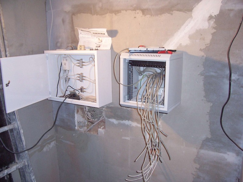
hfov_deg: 54.0
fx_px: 239
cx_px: 122
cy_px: 91
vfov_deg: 41.8
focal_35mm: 34
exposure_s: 1/60
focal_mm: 5.6
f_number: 2.7
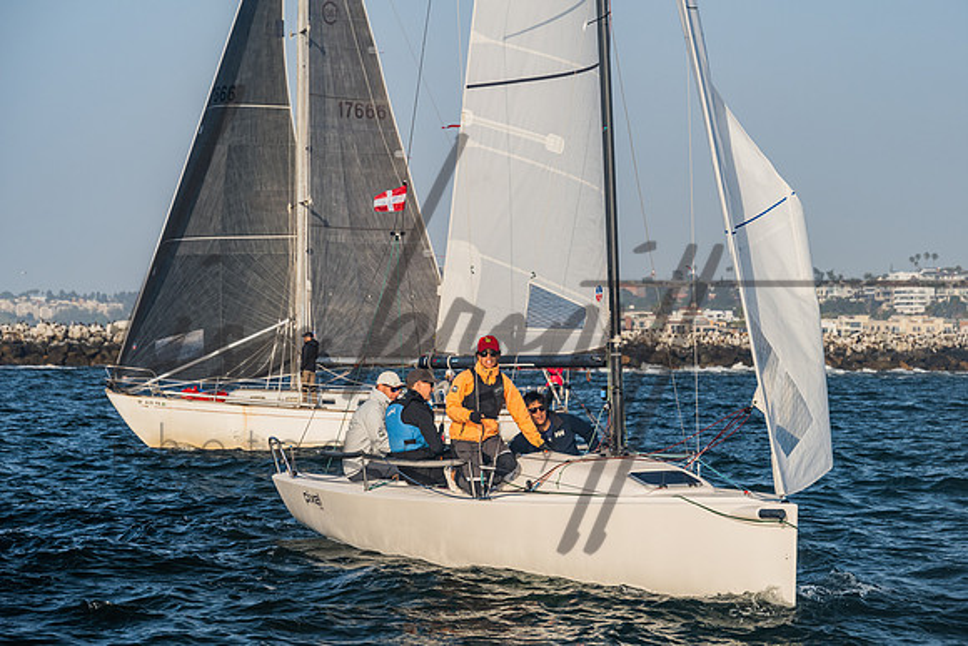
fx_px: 4273
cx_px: 514
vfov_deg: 8.6
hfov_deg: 12.9
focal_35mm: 159
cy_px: 317
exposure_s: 1/640
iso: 400
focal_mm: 140
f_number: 8
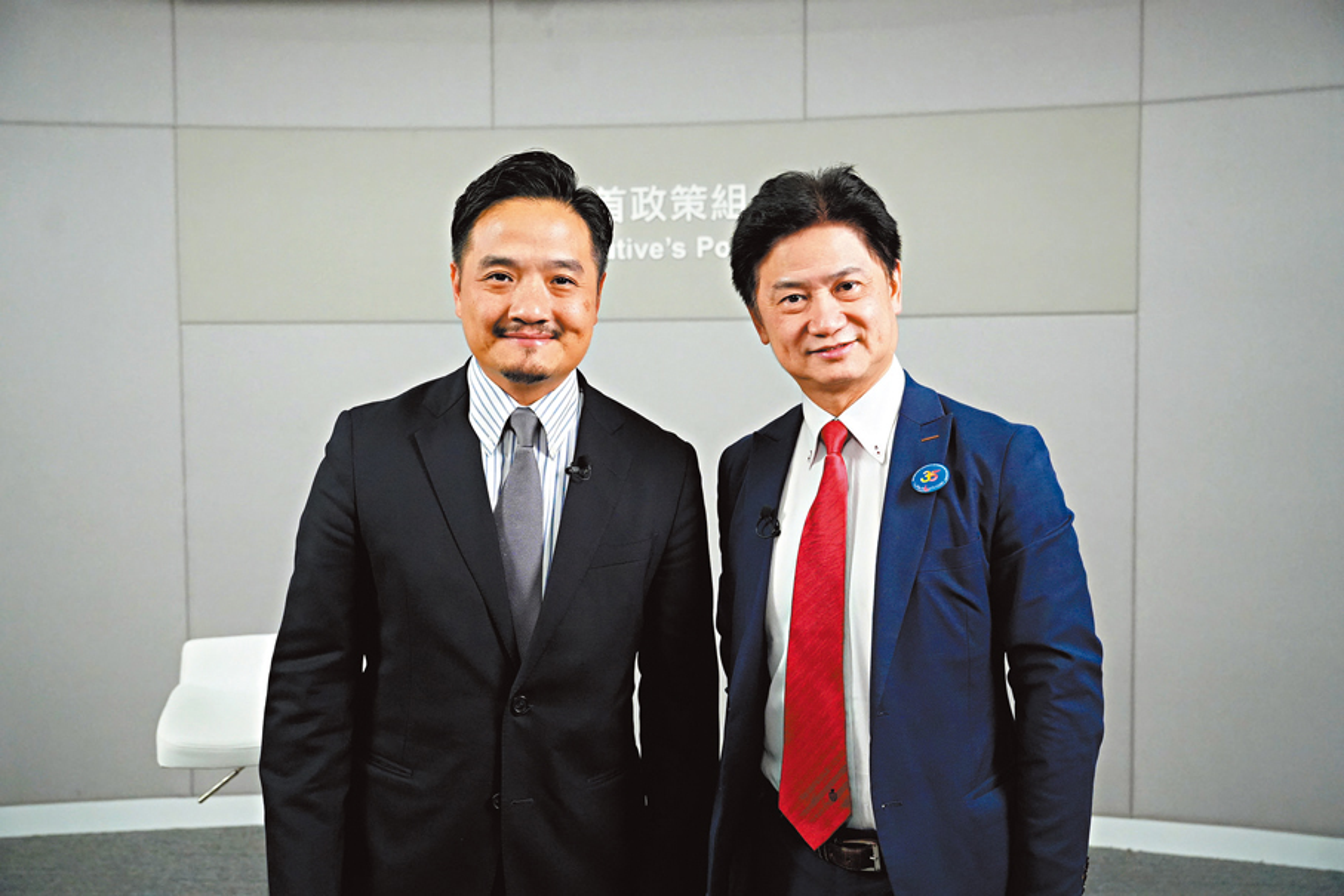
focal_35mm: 33
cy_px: 448
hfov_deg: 57.2
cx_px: 672
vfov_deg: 40.0
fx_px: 1232
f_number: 4
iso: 10000
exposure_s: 1/800
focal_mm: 33
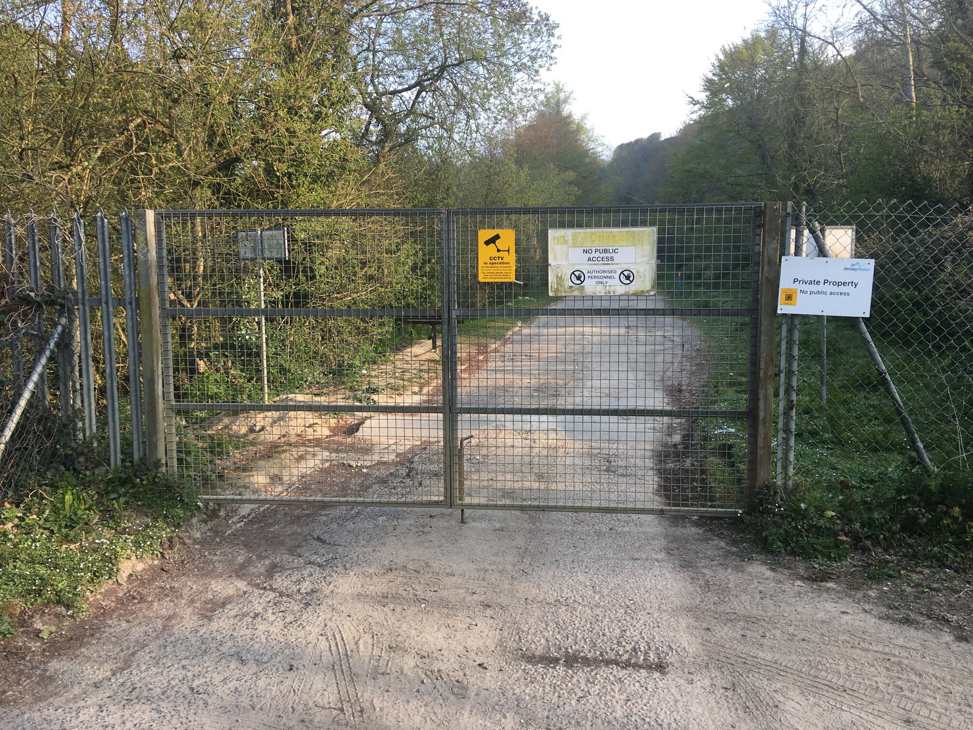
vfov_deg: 48.2
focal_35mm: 29
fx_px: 815
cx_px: 486
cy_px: 365
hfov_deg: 61.7
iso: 25
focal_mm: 4.15
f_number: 2.2
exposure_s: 1/291
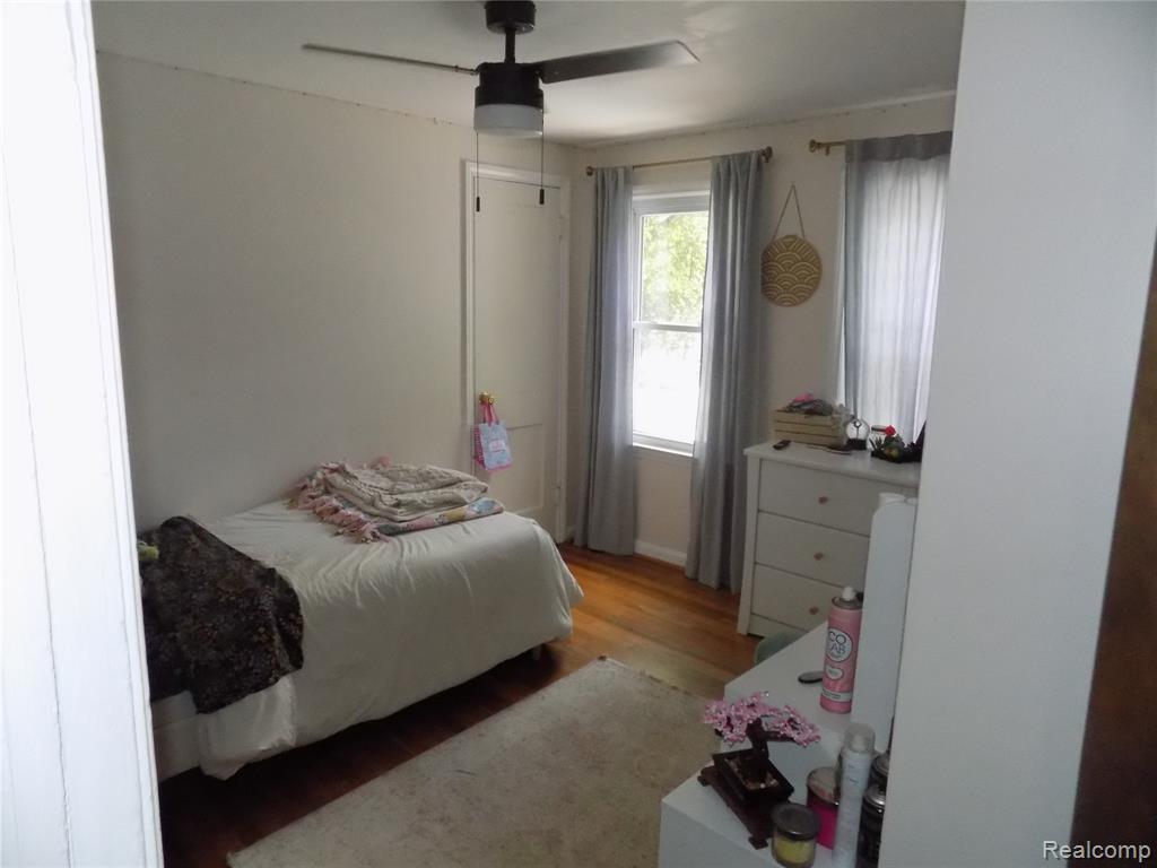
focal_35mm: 23
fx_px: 769
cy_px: 434
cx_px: 578
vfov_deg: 58.9
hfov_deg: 73.9
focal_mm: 4
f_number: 3.1
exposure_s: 1/200
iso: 800
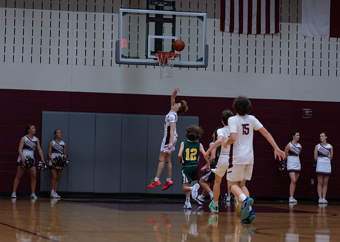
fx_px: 1366
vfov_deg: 10.2
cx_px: 170
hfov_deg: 14.2
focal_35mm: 141
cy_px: 121
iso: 1250
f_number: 1.8
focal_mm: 135
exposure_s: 1/1000
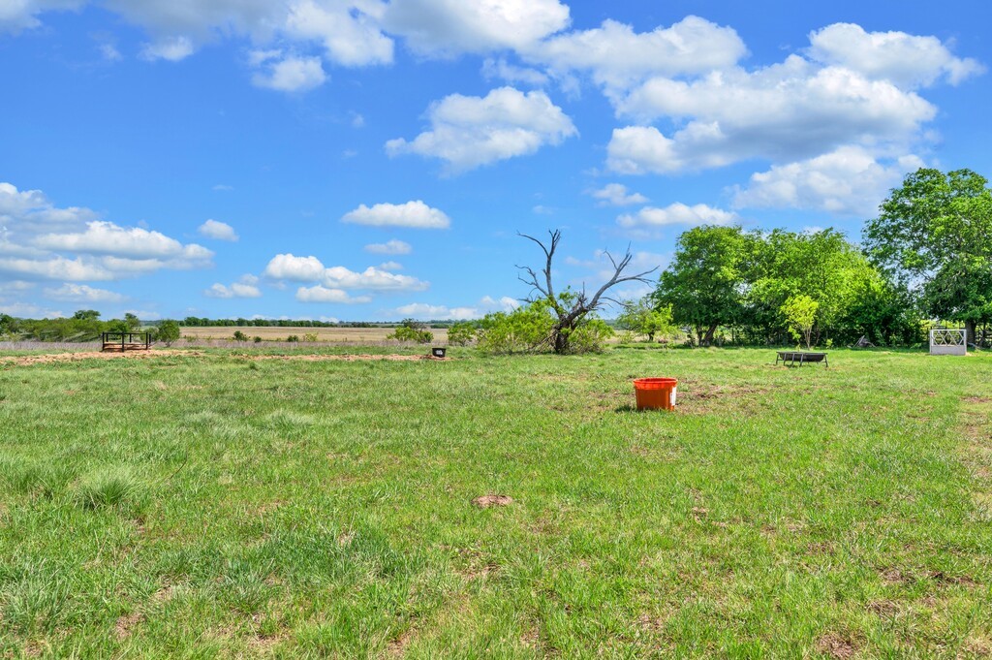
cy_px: 330
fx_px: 826
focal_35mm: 30
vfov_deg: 43.5
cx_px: 496
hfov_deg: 62.0
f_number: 8
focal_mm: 30
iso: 100
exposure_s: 1/500
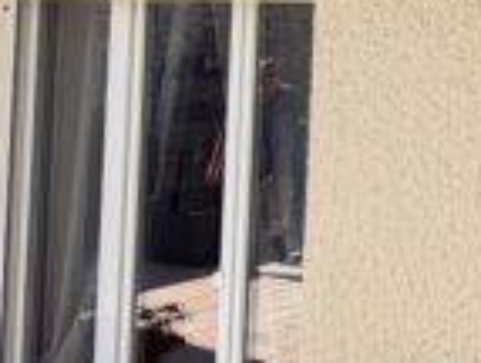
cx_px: 605
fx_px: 1045
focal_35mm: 75
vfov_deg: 19.3
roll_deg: -1.6
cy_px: 30
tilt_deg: +1.0
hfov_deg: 23.3
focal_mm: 2.22
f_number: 2.2
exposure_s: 1/545
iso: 40
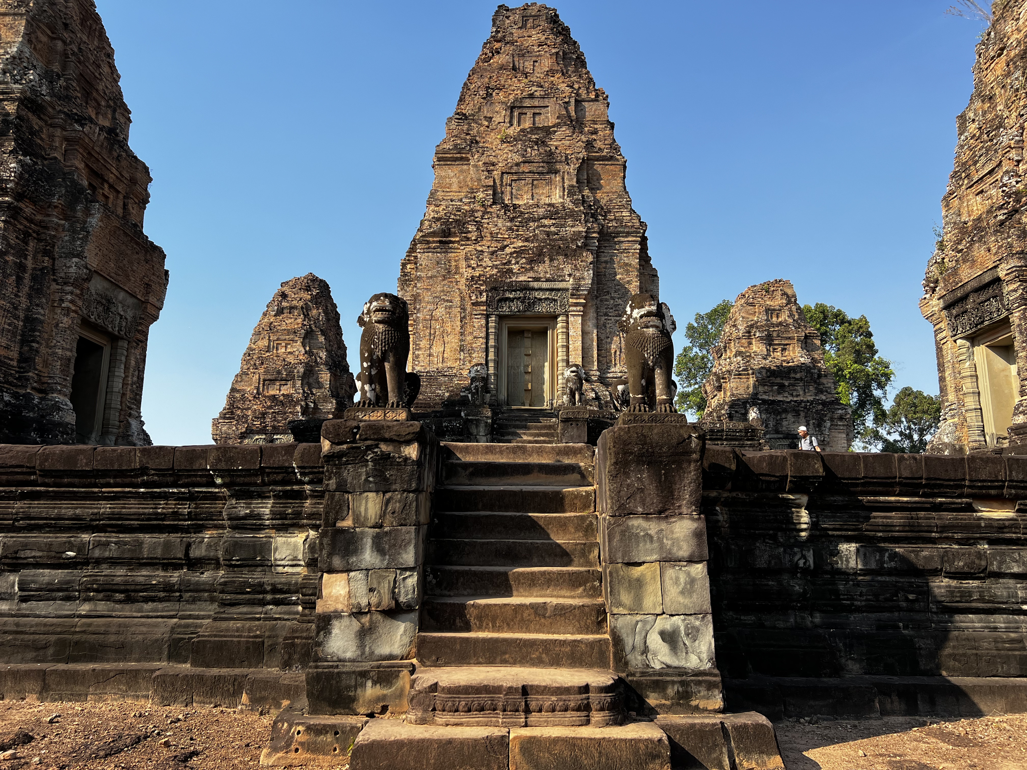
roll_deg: -0.4
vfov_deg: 53.1
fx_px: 771
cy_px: 385
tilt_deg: +11.5
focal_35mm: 26
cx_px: 514
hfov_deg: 67.3
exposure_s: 1/2299
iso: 50
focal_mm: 5.7
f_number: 1.5
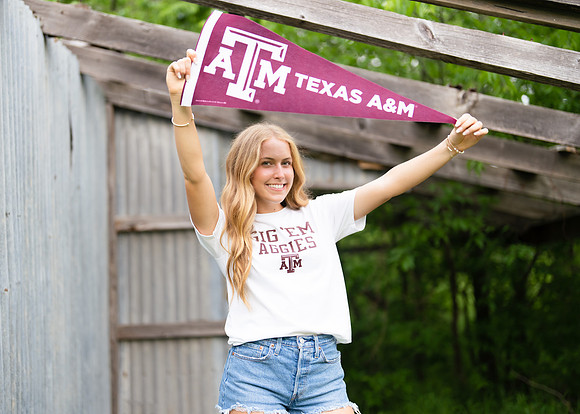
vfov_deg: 26.5
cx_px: 265
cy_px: 210
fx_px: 878
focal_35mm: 53
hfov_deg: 36.5
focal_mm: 50
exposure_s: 1/500
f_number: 1.2
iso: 125
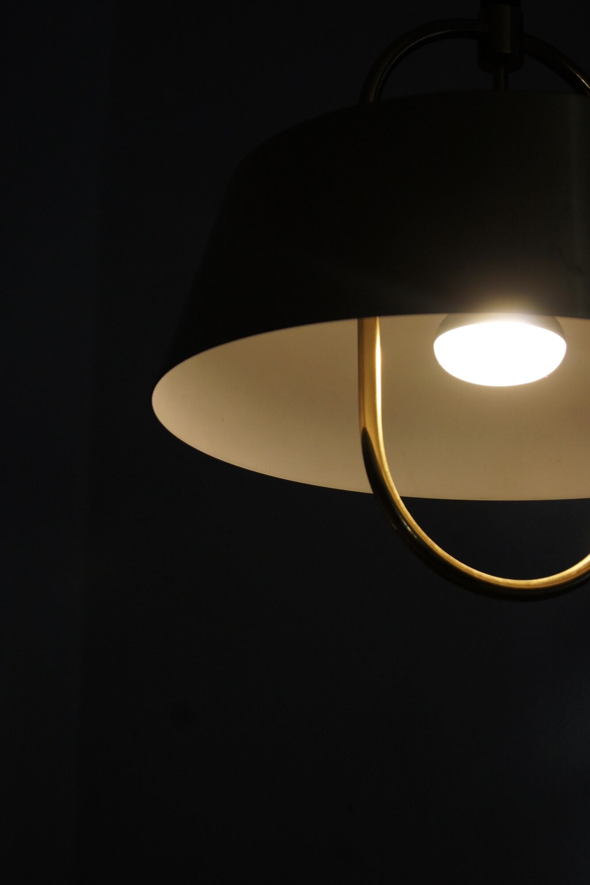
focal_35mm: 75
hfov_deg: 18.2
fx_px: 1844
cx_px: 295
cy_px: 442
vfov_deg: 27.0
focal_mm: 50
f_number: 5.6
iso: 400
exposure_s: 1/200
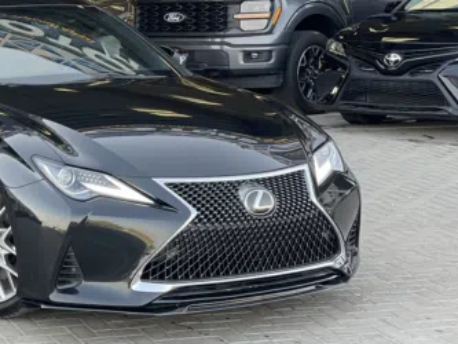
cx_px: 55
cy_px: 48
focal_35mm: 123
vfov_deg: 12.0
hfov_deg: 15.8
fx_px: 1628
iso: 50
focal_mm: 7.5
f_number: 2.2
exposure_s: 1/121
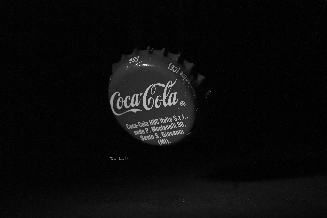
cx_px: 164
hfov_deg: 33.4
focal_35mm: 60
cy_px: 109
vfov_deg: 22.6
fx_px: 545
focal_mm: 60
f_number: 16
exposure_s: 1/400
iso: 4000
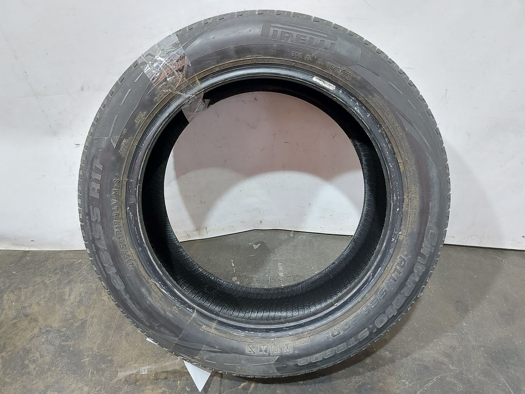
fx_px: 364
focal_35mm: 24
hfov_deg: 71.6
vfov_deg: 56.8
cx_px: 262
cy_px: 197
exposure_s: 1/33
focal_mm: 5.23
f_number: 1.8
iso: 250
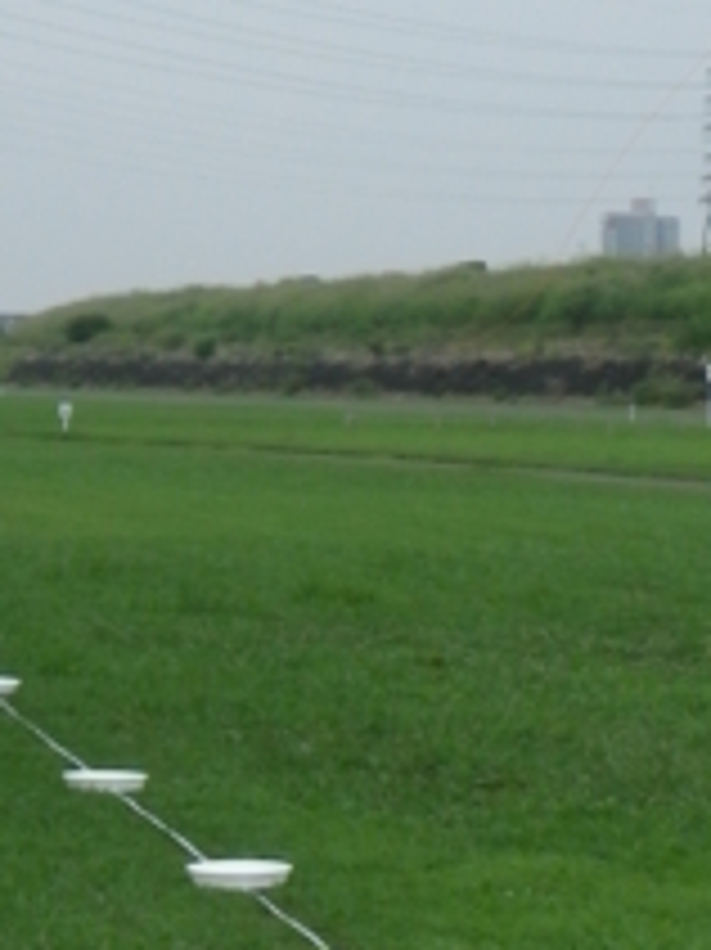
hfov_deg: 9.3
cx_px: 378
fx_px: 4359
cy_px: 270
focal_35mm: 159
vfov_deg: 12.4
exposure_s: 1/400
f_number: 5
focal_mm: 7.5
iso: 80
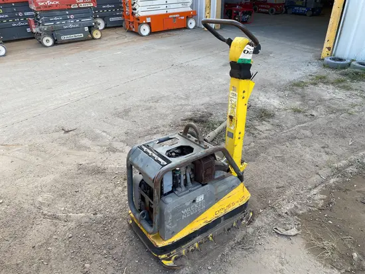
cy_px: 137
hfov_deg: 67.3
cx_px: 182
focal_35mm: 26
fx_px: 274
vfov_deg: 53.1
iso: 32
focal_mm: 4.25
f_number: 1.8
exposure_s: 1/326
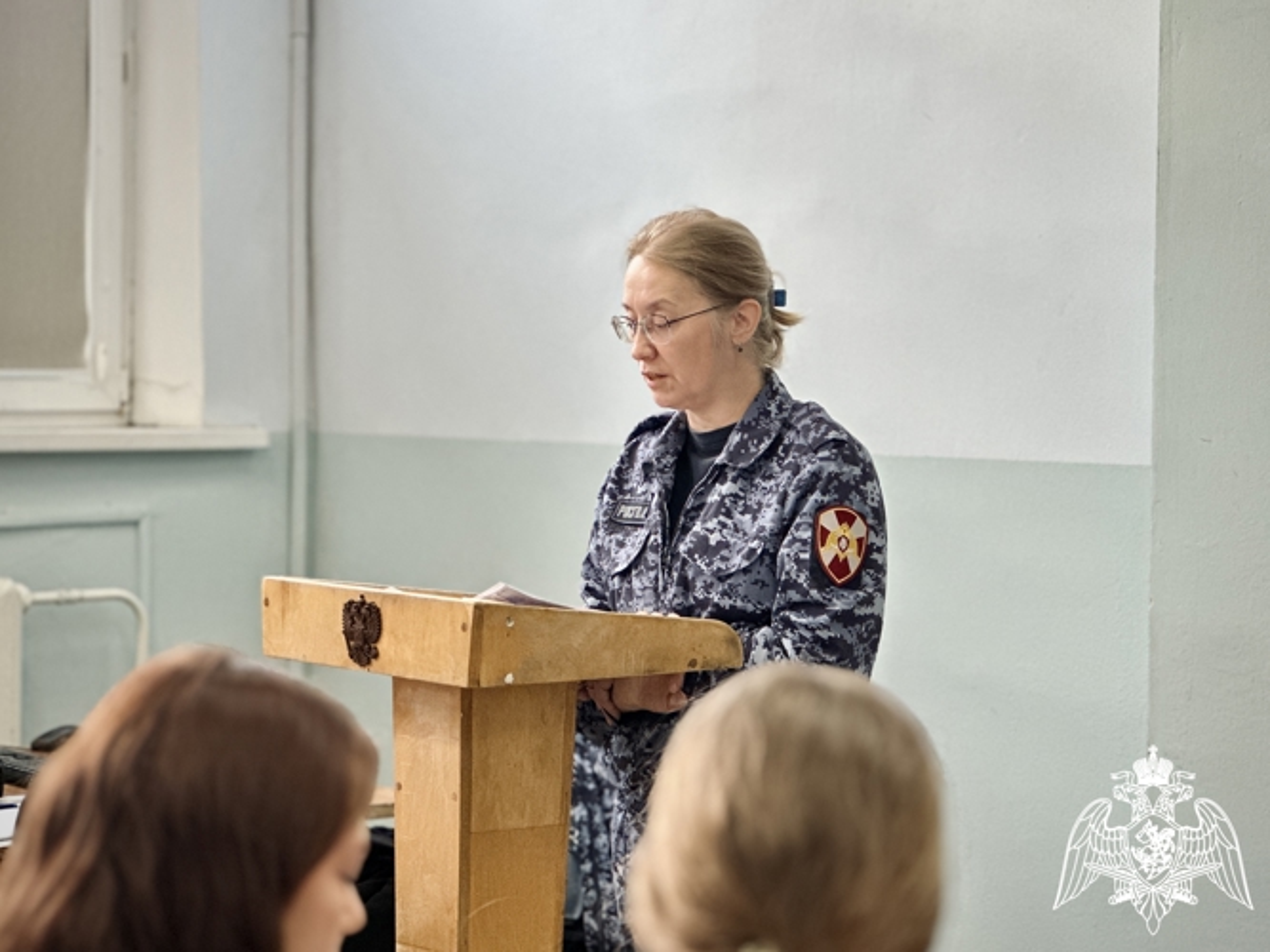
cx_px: 635
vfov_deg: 19.1
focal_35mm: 77
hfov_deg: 25.3
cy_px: 476
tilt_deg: -1.1
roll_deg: -0.8
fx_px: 2824
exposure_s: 1/100
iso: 160
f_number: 2.8
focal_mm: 9
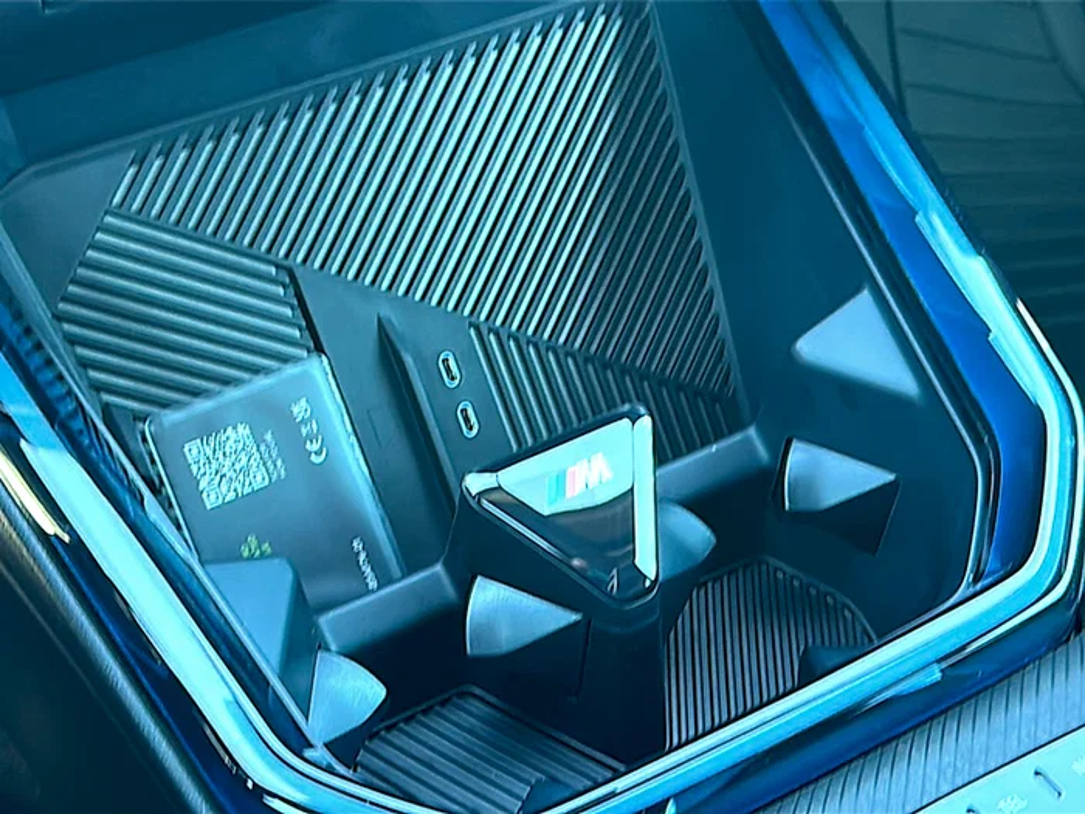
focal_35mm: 41
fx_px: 1285
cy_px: 407
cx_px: 542
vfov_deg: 35.1
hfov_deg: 45.8
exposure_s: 1/69
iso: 200
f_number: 1.78
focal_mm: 6.86
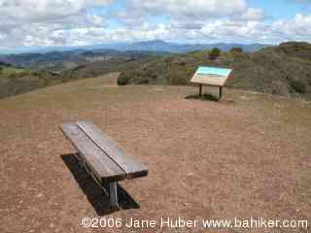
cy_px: 116
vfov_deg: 41.8
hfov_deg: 54.0
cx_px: 156
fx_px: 305
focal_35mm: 34
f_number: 6.3
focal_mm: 8.9
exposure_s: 1/374
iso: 100
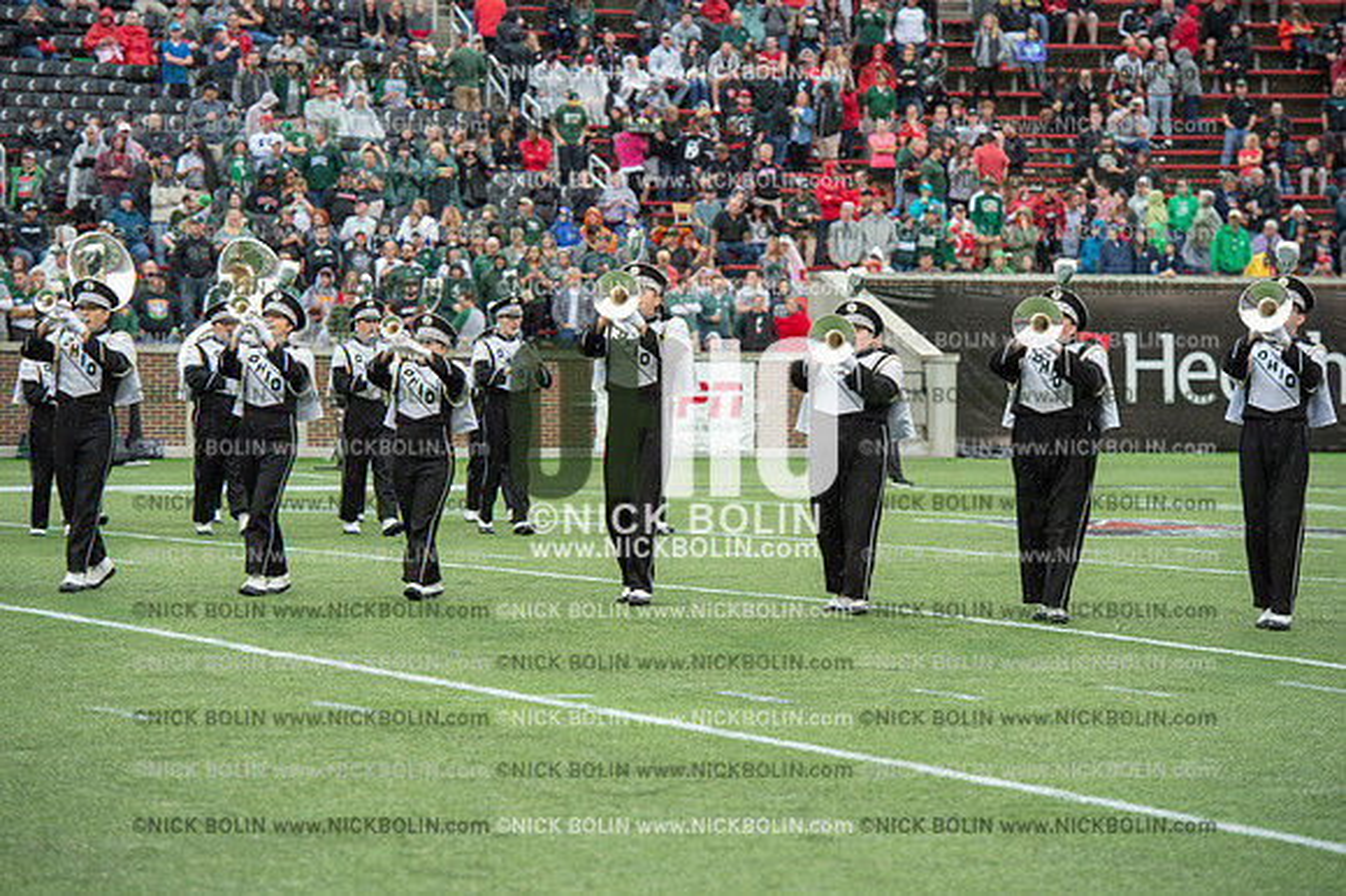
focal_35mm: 135
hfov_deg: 15.2
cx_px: 673
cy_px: 448
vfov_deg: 10.1
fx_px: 5044
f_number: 4
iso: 400
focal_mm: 135
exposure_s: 1/500
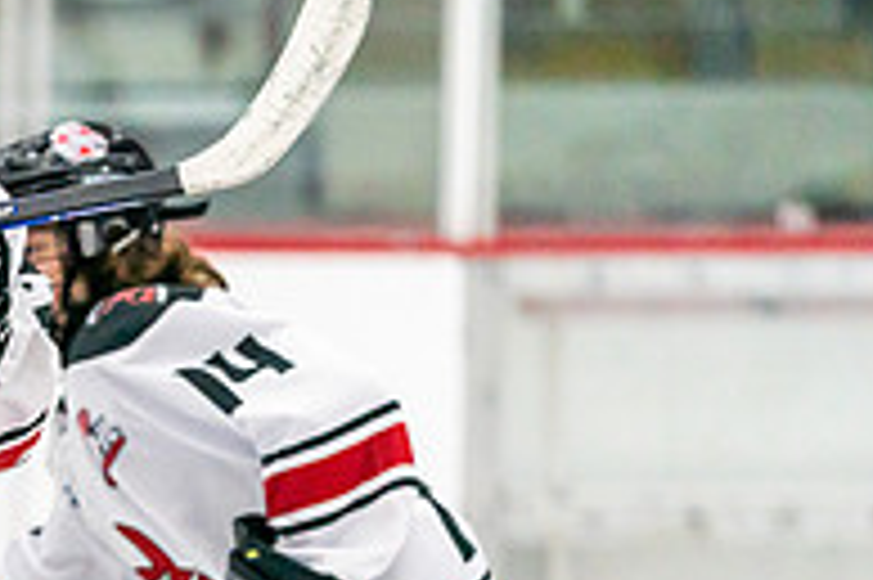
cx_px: -414
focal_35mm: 598
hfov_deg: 3.4
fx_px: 14489
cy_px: 762
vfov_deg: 2.3
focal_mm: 200
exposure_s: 1/1250
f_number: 2.8
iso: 3200
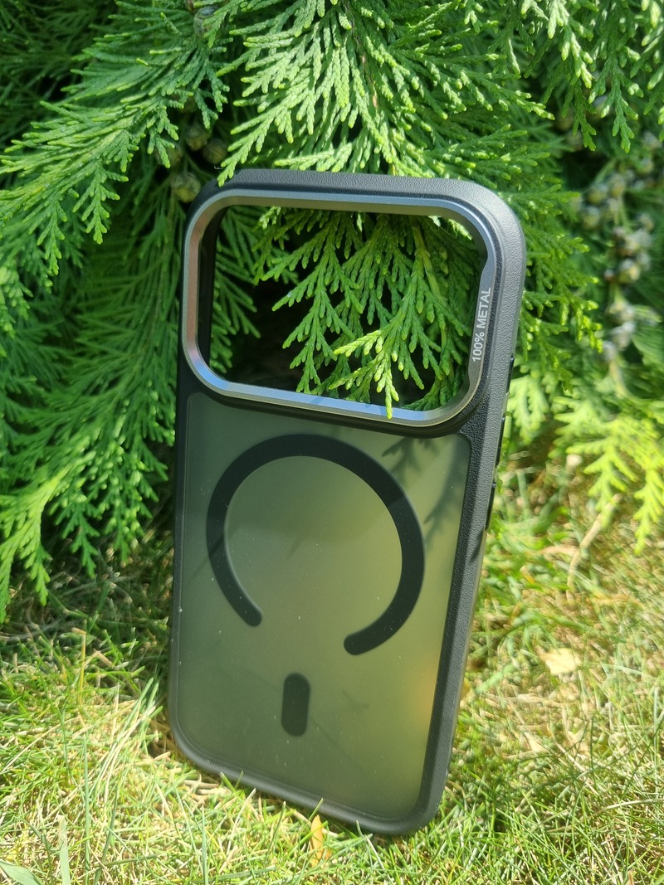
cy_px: 442
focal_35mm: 26
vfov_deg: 67.3
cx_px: 332
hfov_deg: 53.1
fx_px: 665
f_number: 1.8
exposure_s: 1/499
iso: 50
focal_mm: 5.4
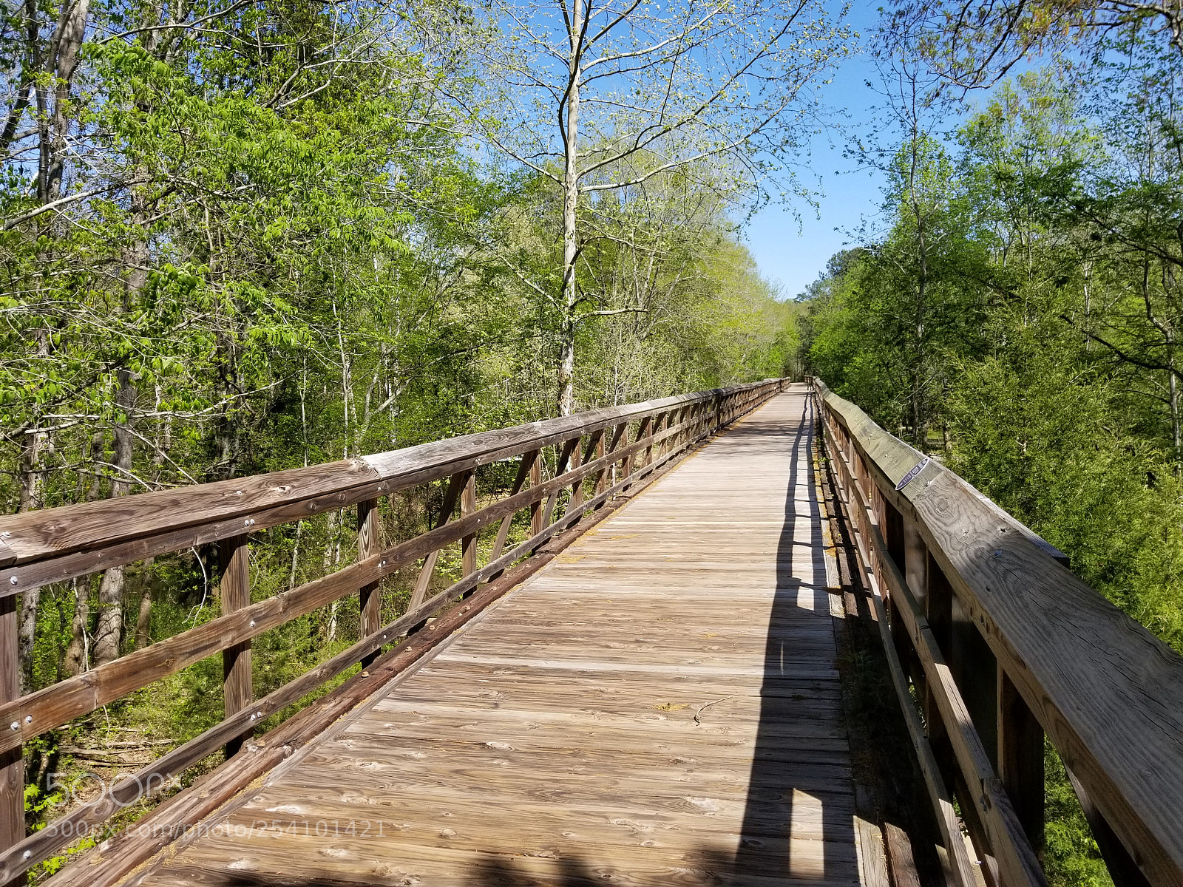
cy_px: 444
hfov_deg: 67.3
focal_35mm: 26
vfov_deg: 53.1
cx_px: 592
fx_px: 889
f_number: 1.7
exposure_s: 1/1664
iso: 50
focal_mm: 4.25
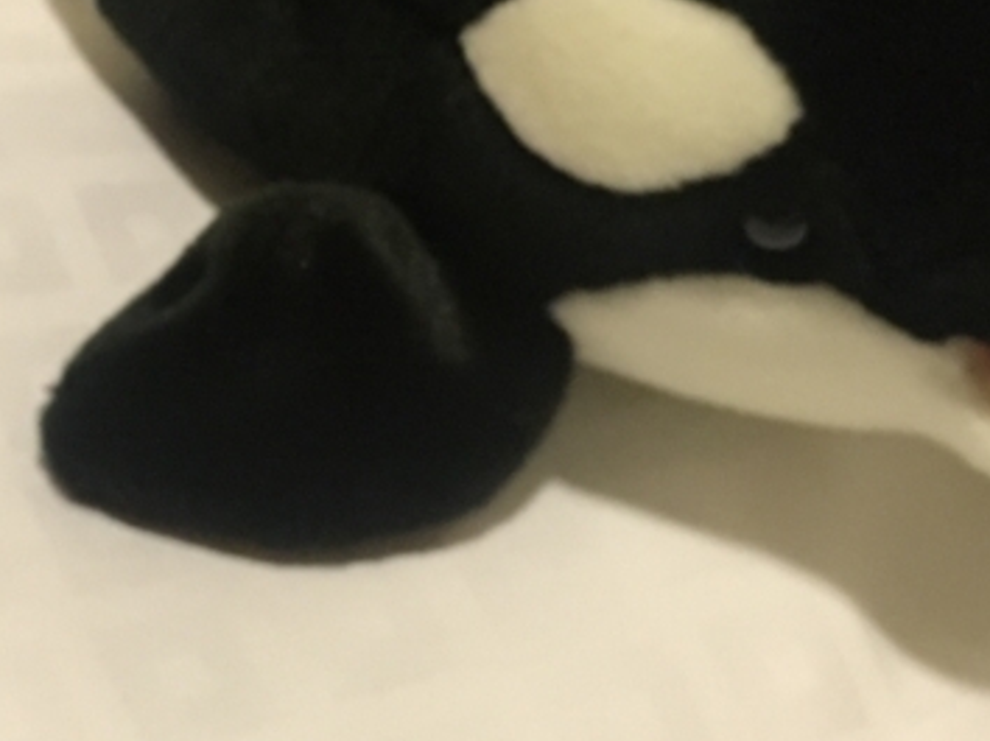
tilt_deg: -43.2
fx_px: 2401
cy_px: 106
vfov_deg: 17.3
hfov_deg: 23.0
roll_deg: -8.0
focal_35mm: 84
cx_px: 201
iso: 250
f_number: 2.2
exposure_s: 1/17
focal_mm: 4.15
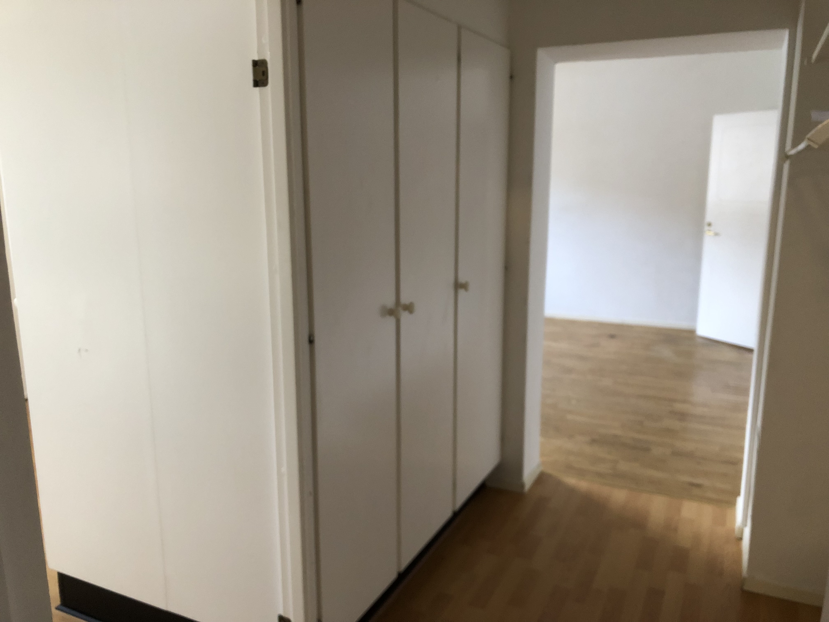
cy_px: 311
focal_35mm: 28
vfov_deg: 49.7
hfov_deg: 63.4
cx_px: 414
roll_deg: -0.2
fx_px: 671
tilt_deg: -11.9
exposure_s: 1/15
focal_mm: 3.99
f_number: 1.8
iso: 64
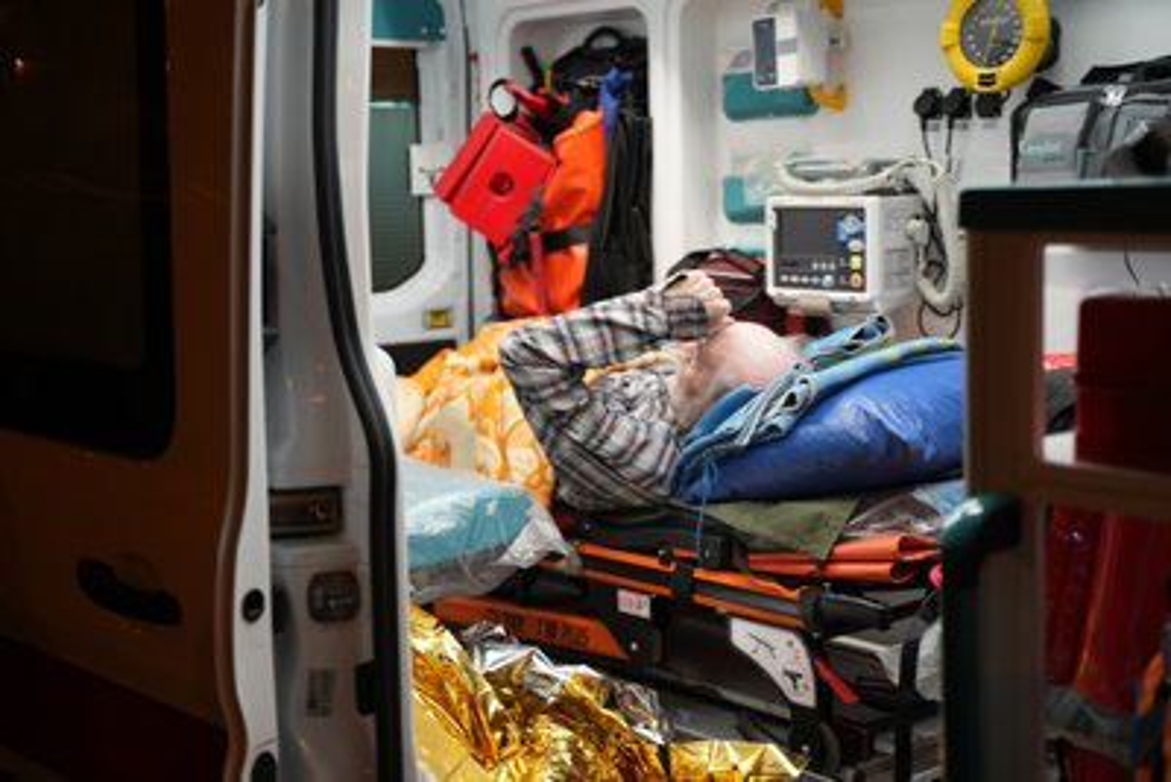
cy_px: 391
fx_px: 1757
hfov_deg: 36.9
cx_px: 586
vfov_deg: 25.1
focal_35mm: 54
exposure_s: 1/60
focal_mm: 54
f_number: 2.8
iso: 500
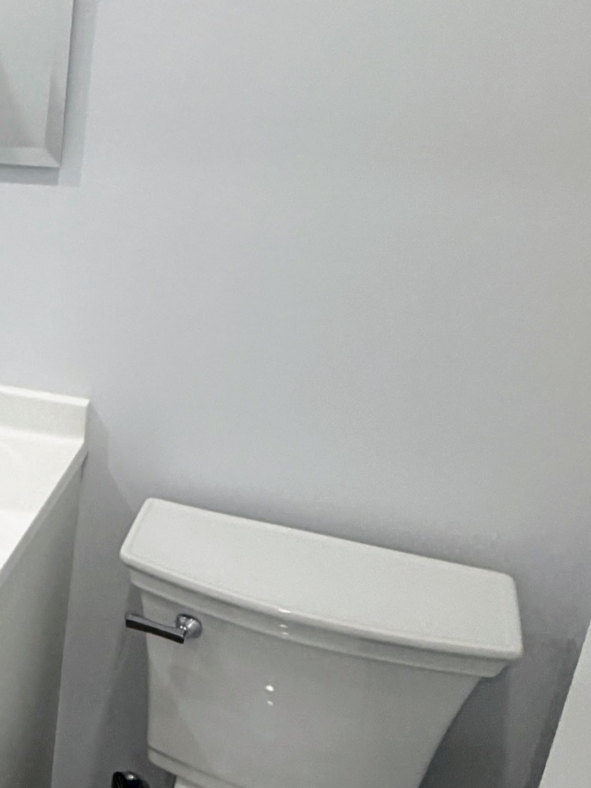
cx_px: -253
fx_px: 1070
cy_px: 381
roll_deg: +1.1
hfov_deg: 25.0
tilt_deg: -20.0
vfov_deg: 40.4
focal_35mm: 47
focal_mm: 2.22
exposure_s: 1/120
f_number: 2.2
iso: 250
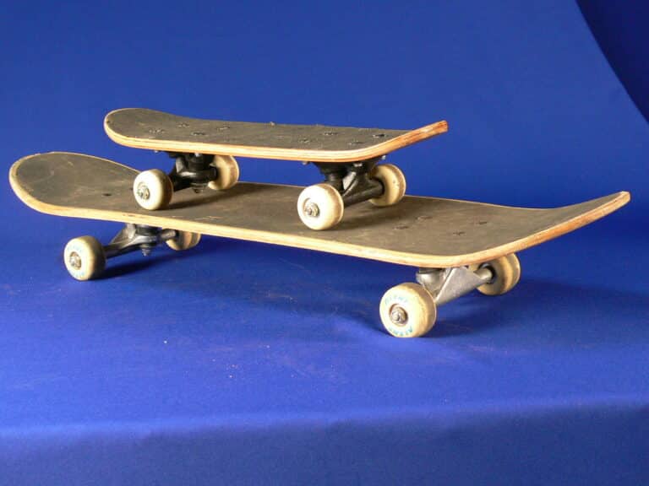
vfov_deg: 25.2
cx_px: 324
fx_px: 1087
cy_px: 243
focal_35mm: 58
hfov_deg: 33.2
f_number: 3.2
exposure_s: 1/15
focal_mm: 10.2
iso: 200
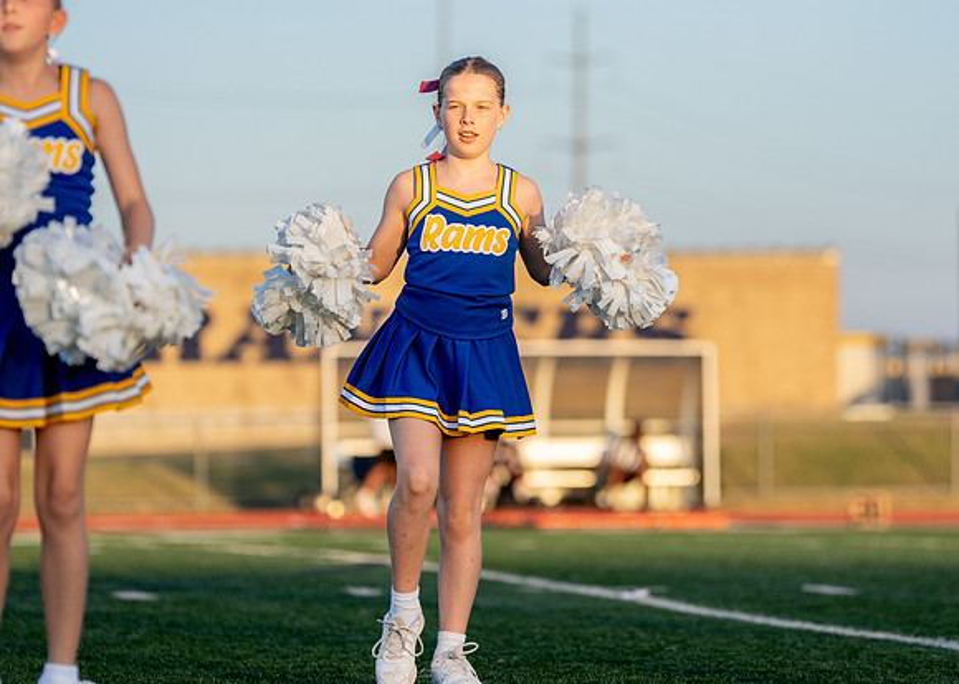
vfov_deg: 7.3
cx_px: 497
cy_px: 274
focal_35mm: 198
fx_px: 5401
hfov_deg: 10.1
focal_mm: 144
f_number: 2.8
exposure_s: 1/2500
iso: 500
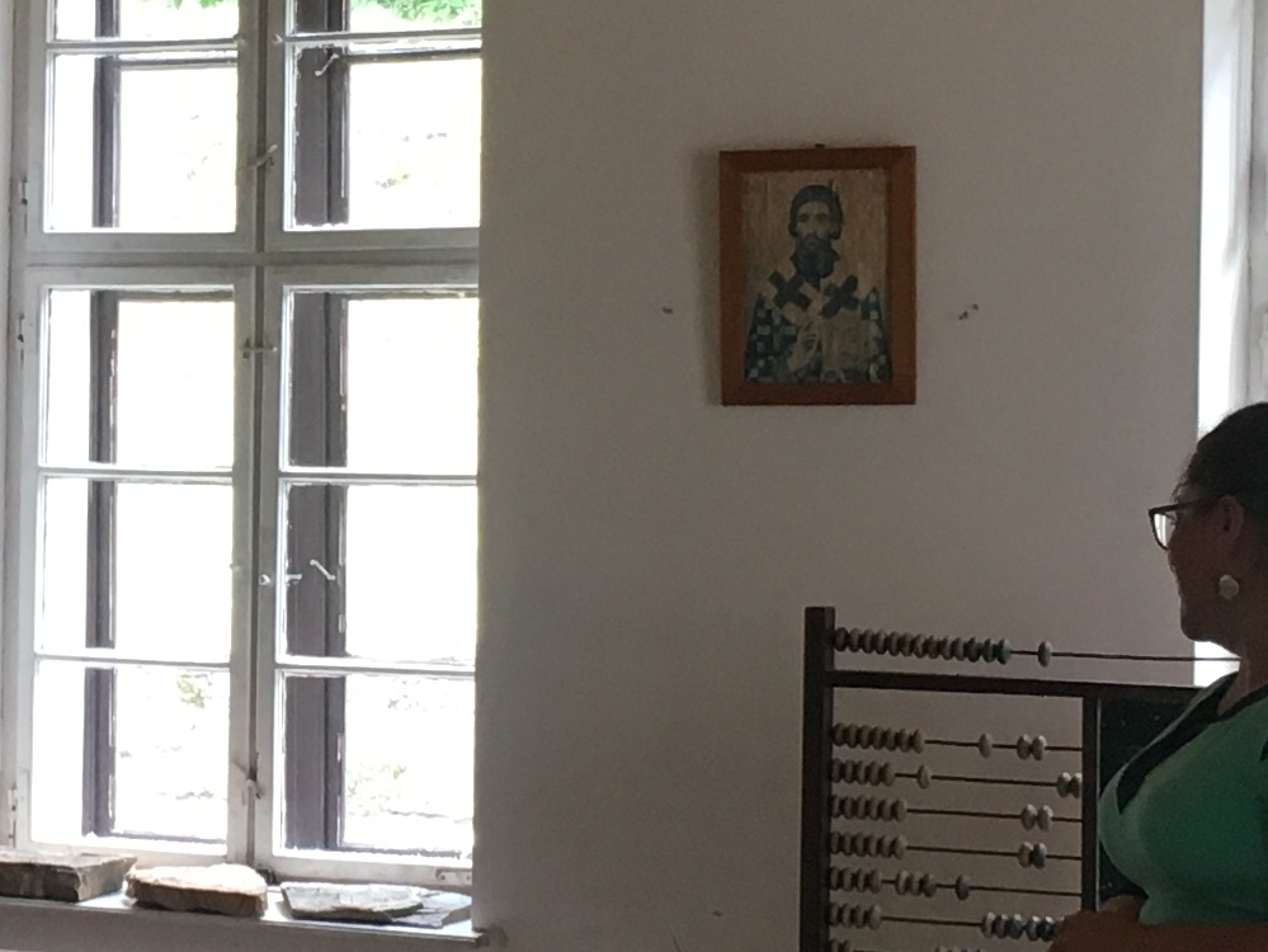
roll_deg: -0.9
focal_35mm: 117
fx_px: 4287
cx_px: 1
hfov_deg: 16.5
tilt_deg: -0.9
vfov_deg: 12.7
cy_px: 454
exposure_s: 1/33
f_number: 2.2
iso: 50
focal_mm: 4.15
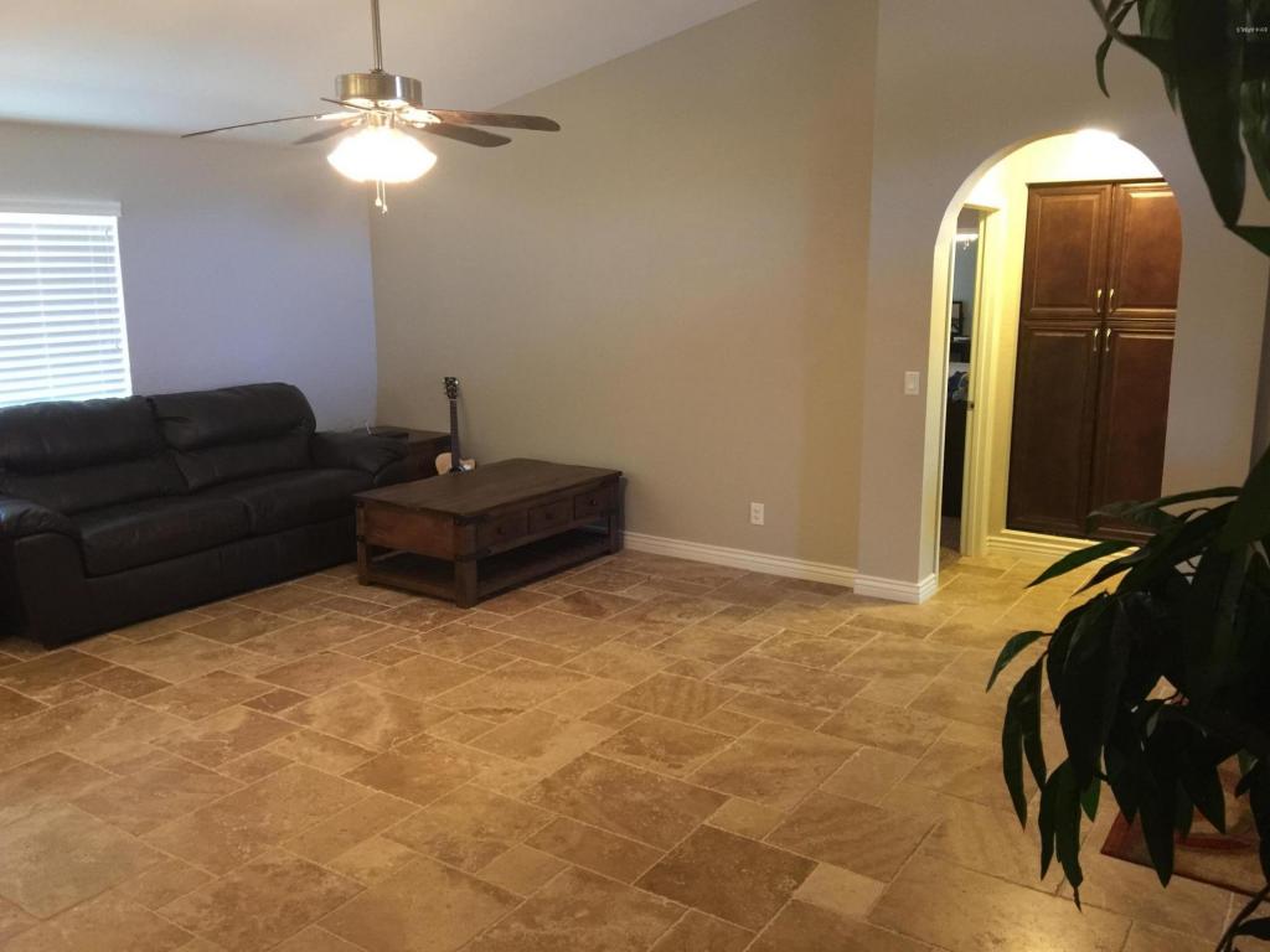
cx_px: 635
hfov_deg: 61.7
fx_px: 1064
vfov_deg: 48.2
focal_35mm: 29
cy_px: 476
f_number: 2.2
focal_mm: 4.15
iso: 125
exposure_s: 1/10
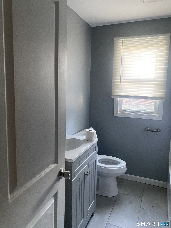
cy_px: 114
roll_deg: -0.2
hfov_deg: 53.1
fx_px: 171
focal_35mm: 26
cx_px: 86
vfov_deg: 67.3
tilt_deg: -7.8
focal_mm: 4.25
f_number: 1.8
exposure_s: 1/40
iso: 400
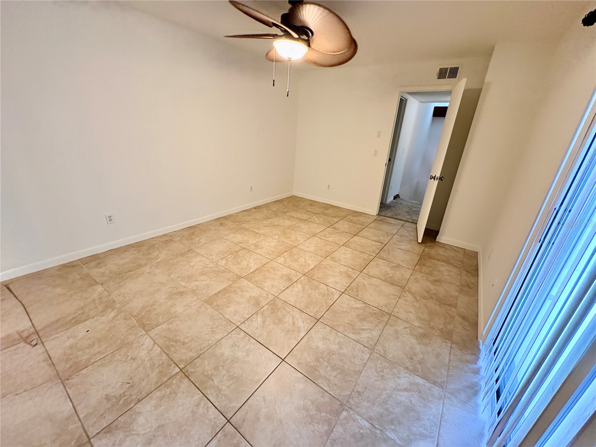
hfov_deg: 102.1
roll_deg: -4.0
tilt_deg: -21.1
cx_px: 298
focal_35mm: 14
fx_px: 241
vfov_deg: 85.7
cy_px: 224
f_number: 2.2
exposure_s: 1/60
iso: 250
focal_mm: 2.22
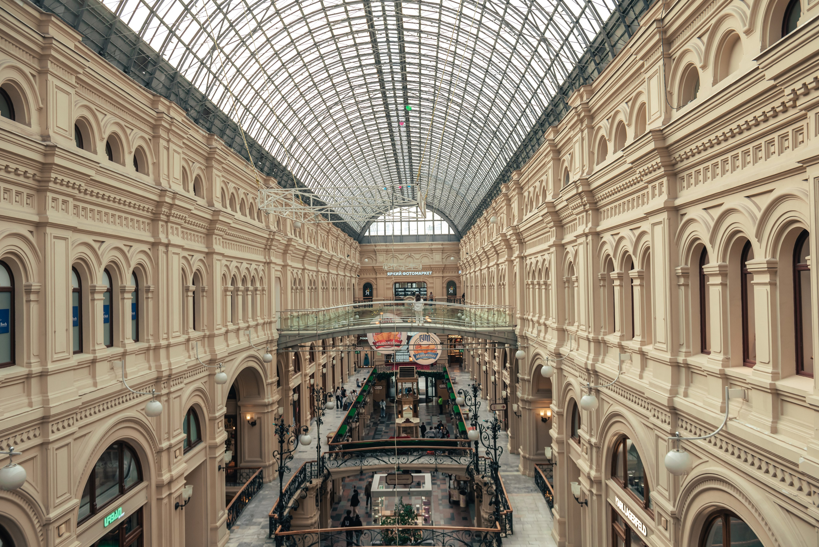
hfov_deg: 60.3
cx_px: 410
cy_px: 274
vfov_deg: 42.4
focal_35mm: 31
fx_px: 705
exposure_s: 1/320
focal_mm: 31
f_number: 5
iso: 640
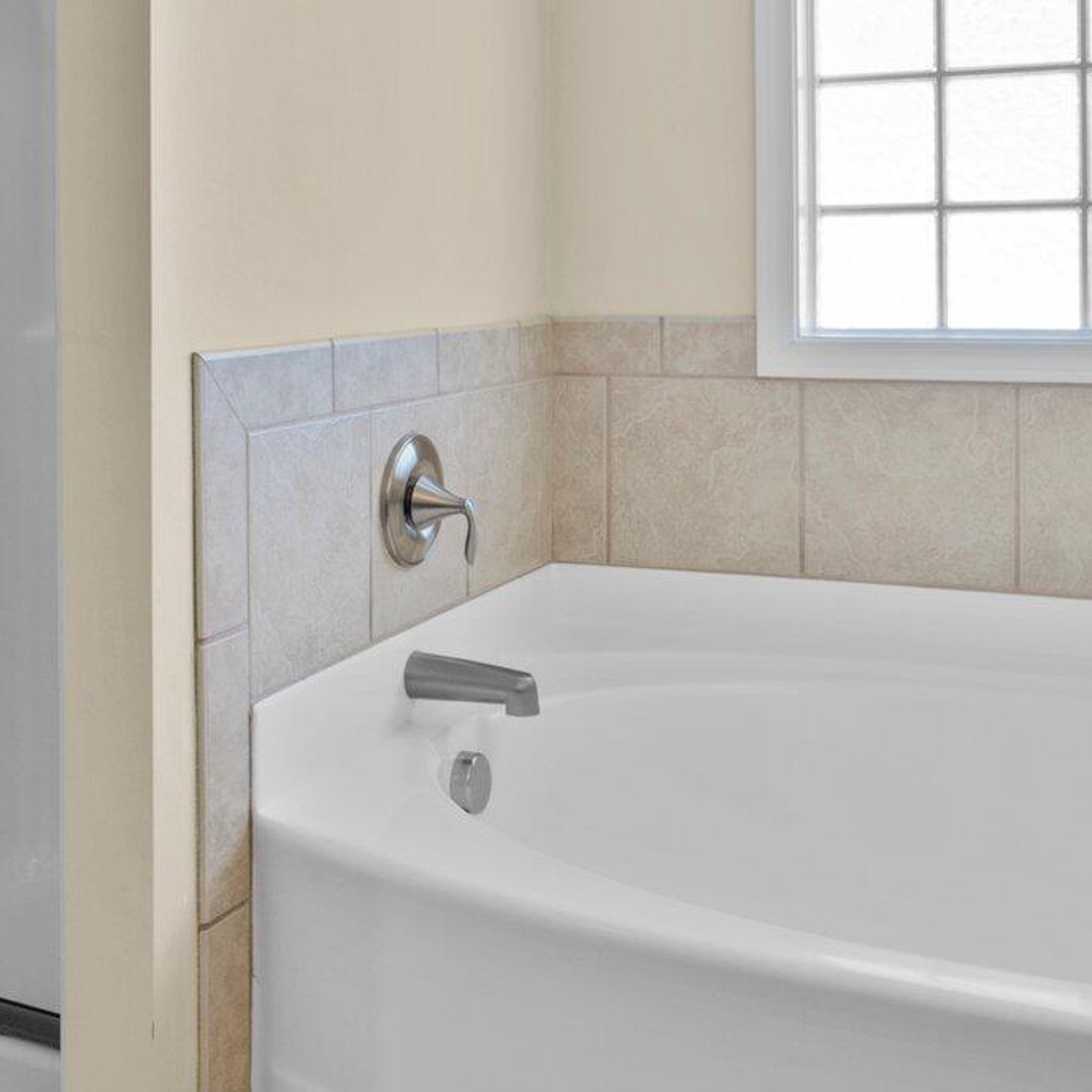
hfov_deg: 38.5
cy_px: 320
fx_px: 1535
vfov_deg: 38.5
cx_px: 316
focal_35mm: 43
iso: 250
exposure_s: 1/15
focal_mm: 17
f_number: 8
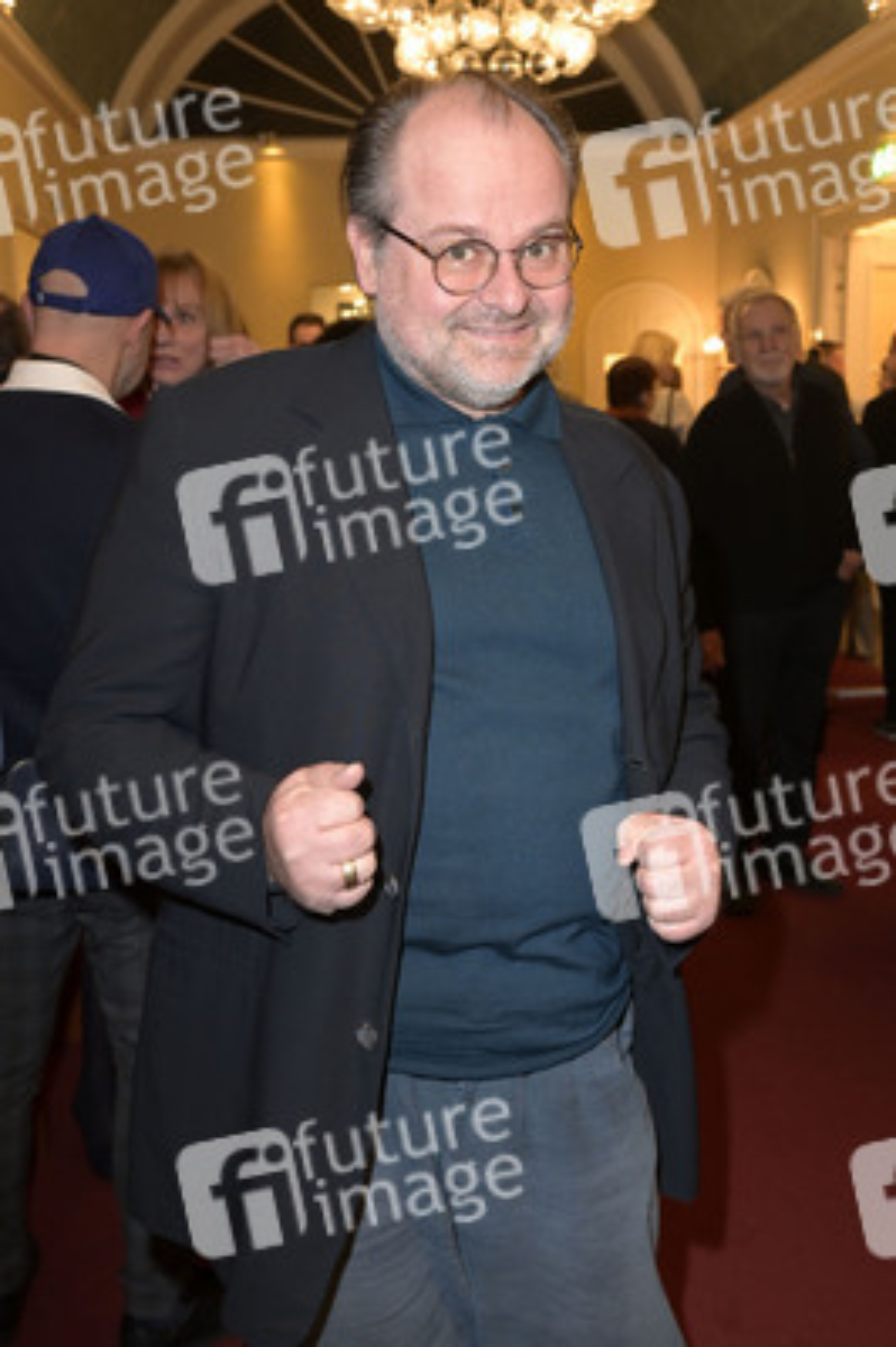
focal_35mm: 34
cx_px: 448
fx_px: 1271
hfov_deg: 38.8
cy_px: 674
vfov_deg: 55.8
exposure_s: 1/60
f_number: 5.6
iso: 2500
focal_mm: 34
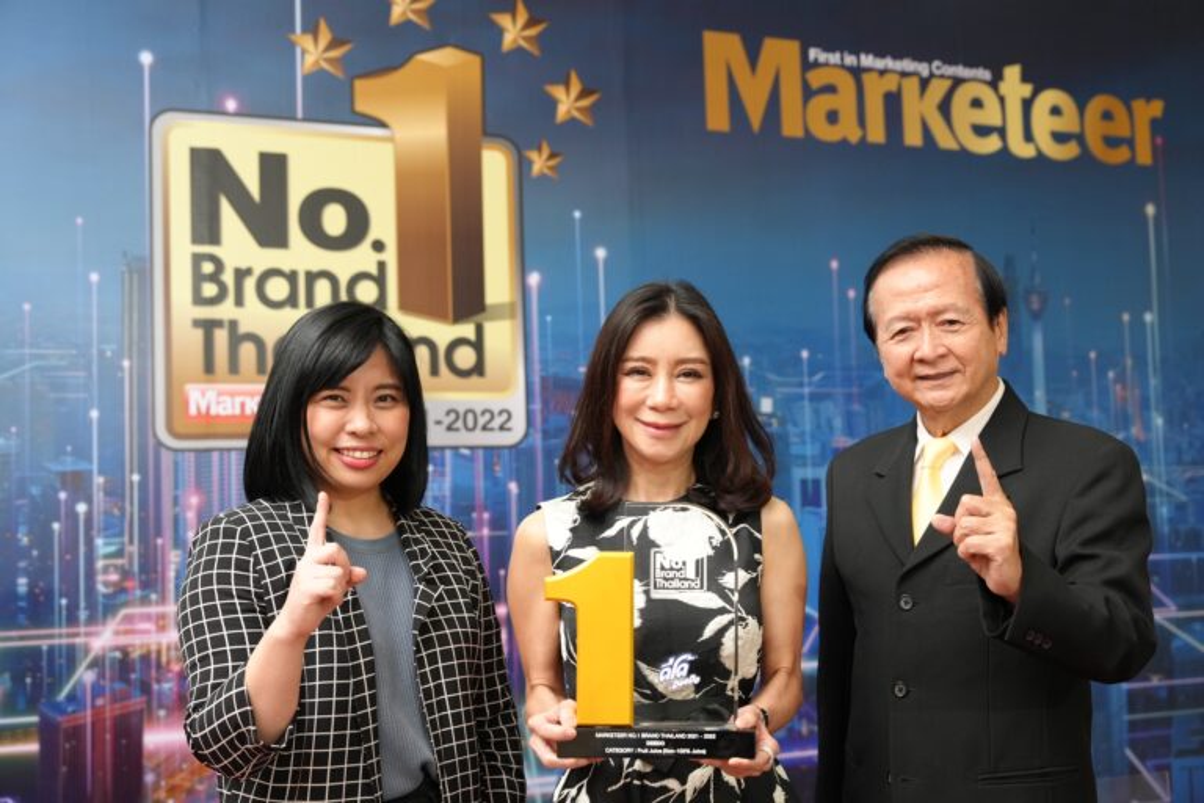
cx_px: 602
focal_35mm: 45
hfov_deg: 43.6
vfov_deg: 29.9
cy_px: 402
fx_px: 1505
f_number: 4
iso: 2000
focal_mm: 45
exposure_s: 1/125
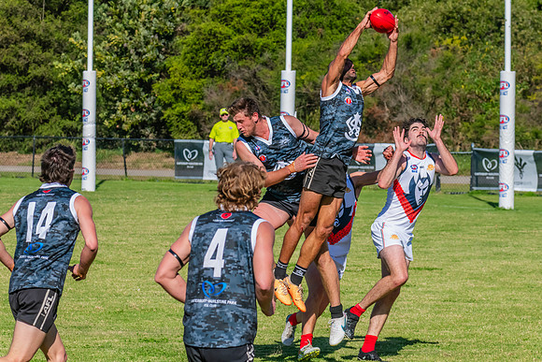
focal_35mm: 243
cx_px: 271
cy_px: 181
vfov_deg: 5.7
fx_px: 3664
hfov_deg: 8.5
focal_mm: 240
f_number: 14
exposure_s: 1/1600
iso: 1600
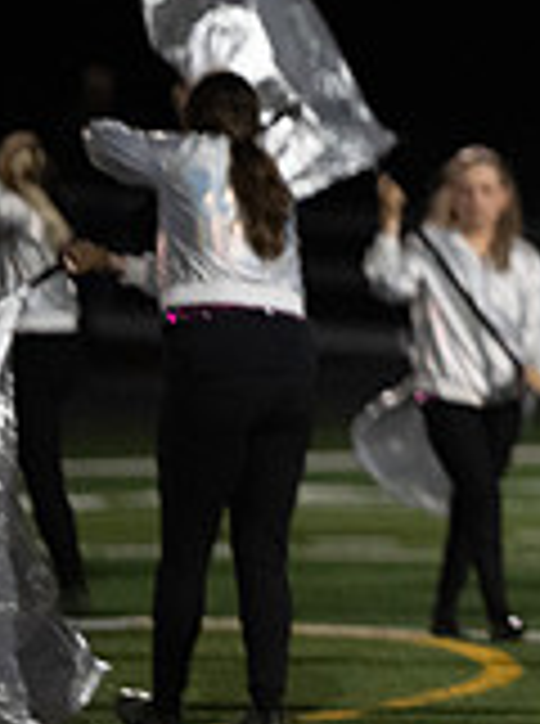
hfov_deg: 2.4
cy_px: 407
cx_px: 1287
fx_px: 12697
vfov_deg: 3.3
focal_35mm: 608
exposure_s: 1/1250
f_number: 2.8
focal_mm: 175
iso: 5000
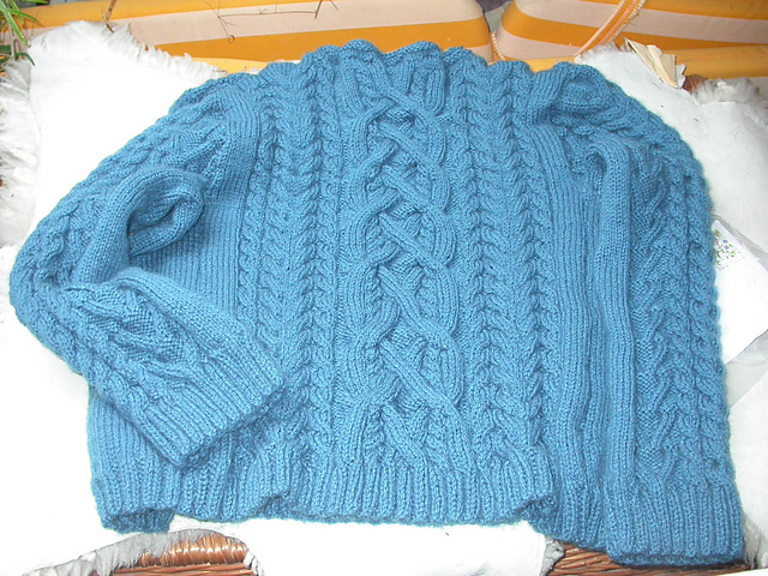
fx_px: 843
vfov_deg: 37.7
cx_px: 384
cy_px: 288
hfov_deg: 49.0
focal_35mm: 38
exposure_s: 1/30
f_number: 2.6
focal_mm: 7.85
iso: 100
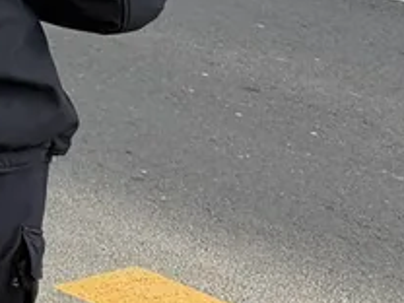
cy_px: -119
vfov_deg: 8.8
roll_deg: -1.1
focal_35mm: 165
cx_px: -600
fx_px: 1926
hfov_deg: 10.2
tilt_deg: -11.2
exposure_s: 1/1060
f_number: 1.78
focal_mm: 6.76
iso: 100
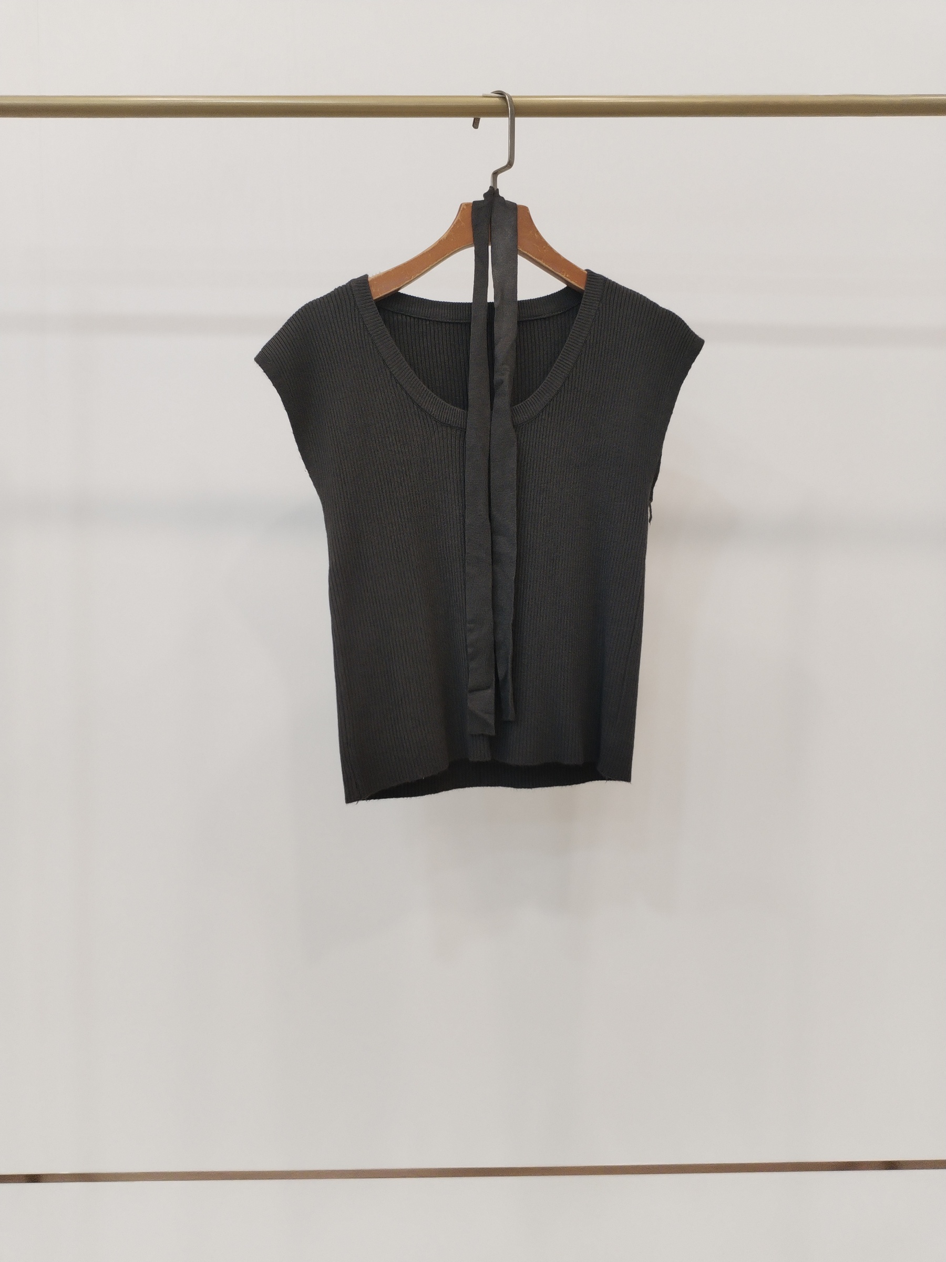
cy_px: 631
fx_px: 1057
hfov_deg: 48.2
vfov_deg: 61.7
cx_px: 473
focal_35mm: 29
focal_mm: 4.75
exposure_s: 1/60
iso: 389
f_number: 1.8
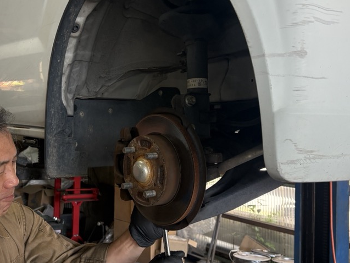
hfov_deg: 38.7
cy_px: 132
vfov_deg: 29.7
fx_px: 496
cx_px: 135
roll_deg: +0.4
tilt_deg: -1.9
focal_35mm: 49
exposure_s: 1/121
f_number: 1.6
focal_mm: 5.96
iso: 100
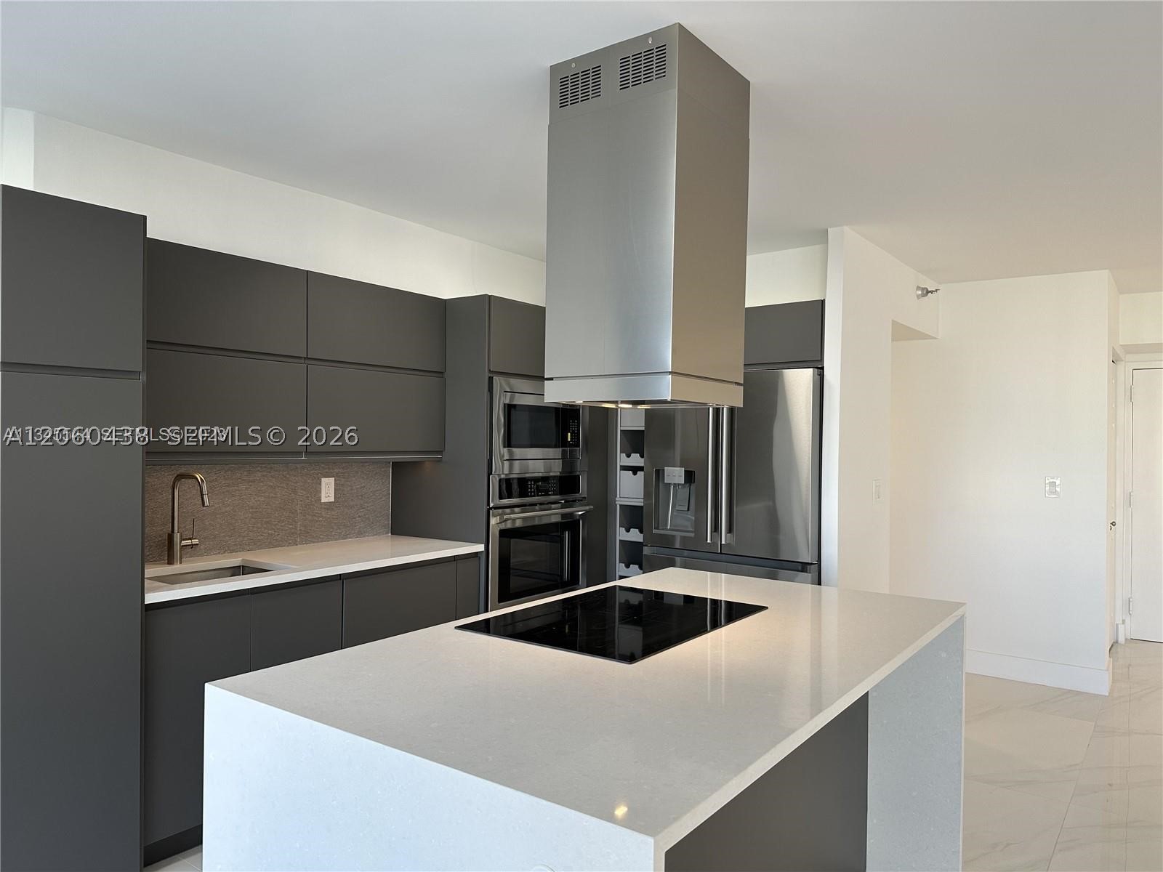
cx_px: 582
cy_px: 436
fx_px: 806
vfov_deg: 56.8
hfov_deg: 71.6
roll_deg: -1.5
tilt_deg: +0.1
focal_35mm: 24
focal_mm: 6.86
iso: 80
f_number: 1.78
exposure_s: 1/120
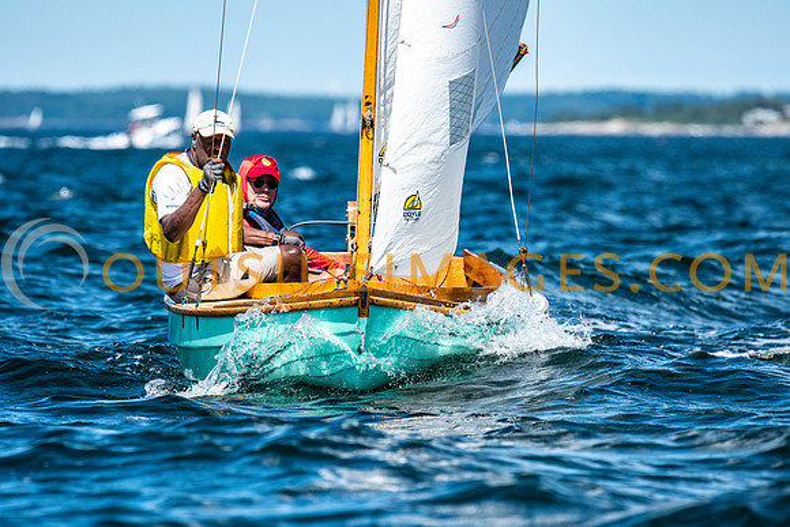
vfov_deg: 3.0
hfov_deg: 4.5
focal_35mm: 457
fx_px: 10020
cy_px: 264
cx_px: 395
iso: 500
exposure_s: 1/4000
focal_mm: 300
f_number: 5
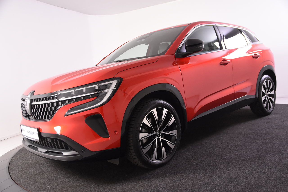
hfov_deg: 57.2
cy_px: 96
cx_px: 144
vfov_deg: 40.0
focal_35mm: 33
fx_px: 264
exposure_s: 1/60
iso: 1600
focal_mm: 22
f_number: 4
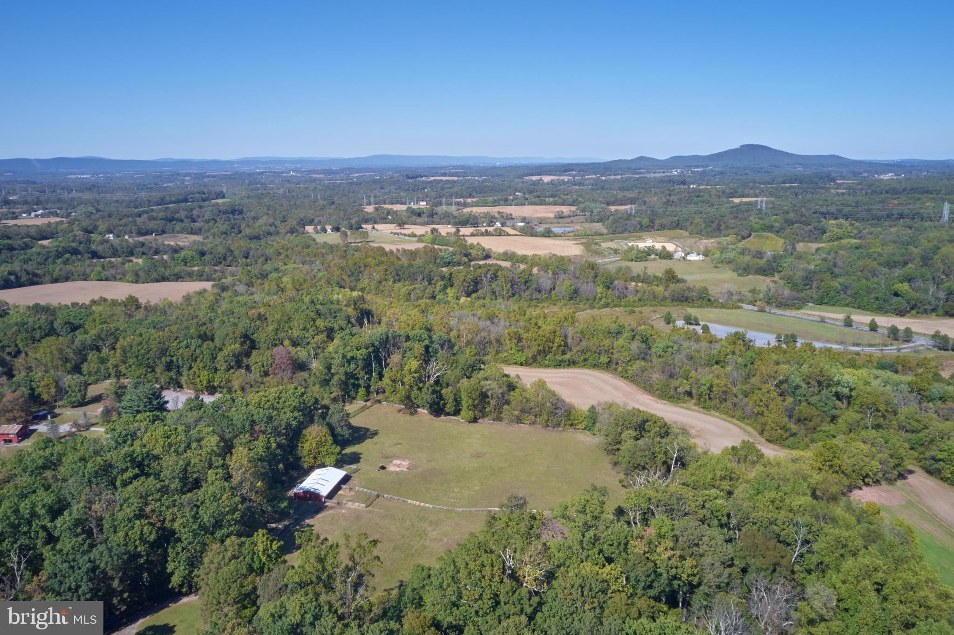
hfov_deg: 65.5
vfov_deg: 46.4
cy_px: 318
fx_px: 742
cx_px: 477
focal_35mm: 28
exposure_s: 1/120
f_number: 9
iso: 100
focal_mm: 10.26
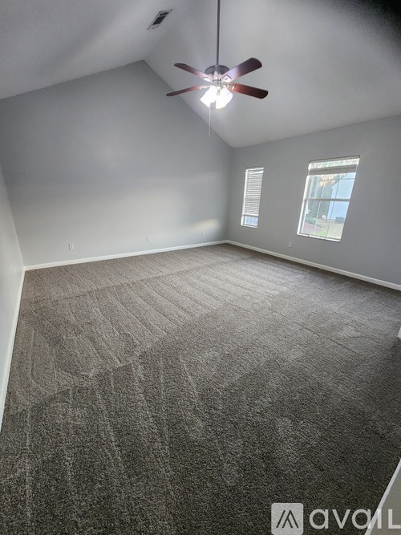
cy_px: 268
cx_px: 200
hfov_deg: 89.9
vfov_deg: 106.2
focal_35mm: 13
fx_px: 201
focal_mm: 2.2
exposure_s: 1/30
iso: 640
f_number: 2.2
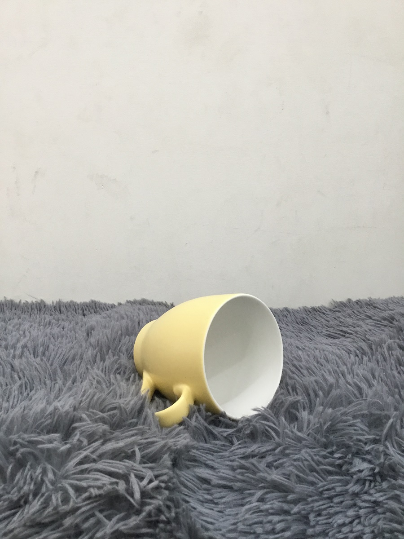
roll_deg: -0.1
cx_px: 202
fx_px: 482
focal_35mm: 31
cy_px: 270
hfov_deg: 45.4
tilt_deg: -6.8
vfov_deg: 58.4
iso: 50
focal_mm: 3.3
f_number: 2.4
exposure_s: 1/33
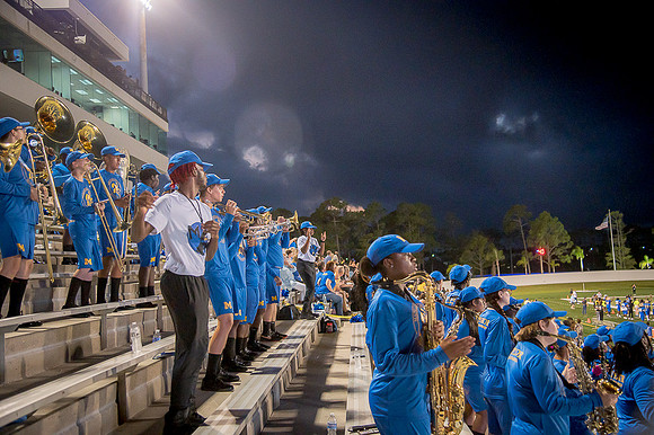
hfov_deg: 50.7
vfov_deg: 35.0
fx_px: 690
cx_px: 327
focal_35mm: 38
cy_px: 218
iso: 2000
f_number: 4
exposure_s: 1/200
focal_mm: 38
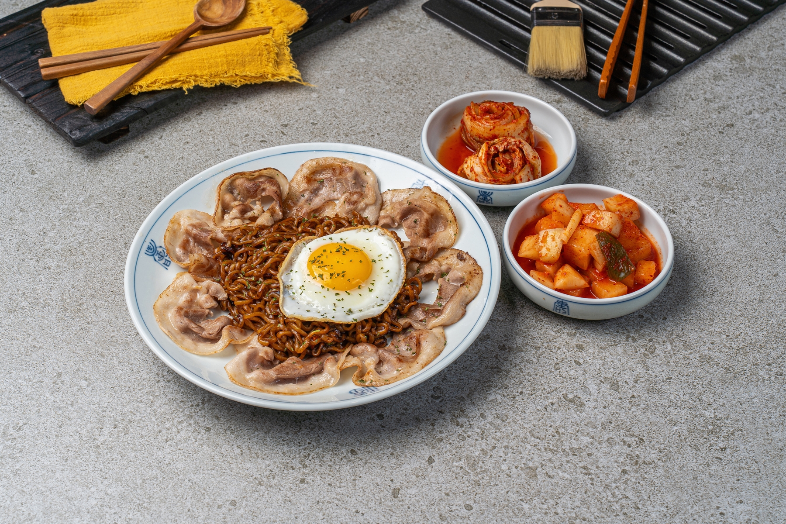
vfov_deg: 24.2
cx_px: 393
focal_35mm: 56
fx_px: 1223
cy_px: 262
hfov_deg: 35.6
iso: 100
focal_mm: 56
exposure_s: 1/125
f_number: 13
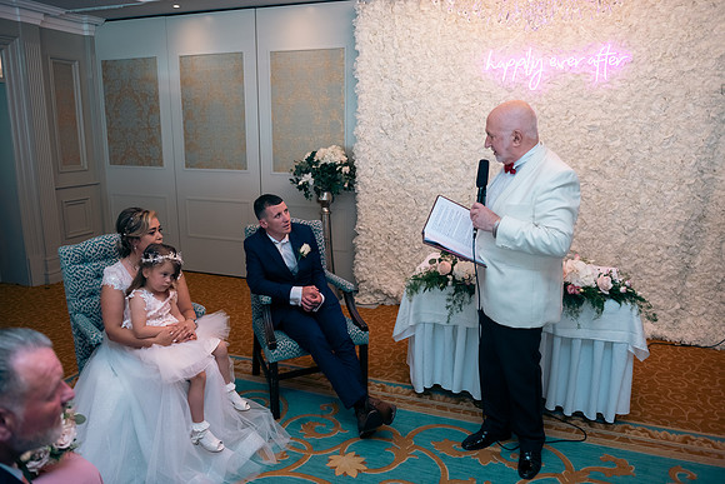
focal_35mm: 26
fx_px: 524
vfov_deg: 49.6
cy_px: 242
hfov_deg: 69.4
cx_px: 362
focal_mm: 26
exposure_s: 1/160
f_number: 3.5
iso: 640
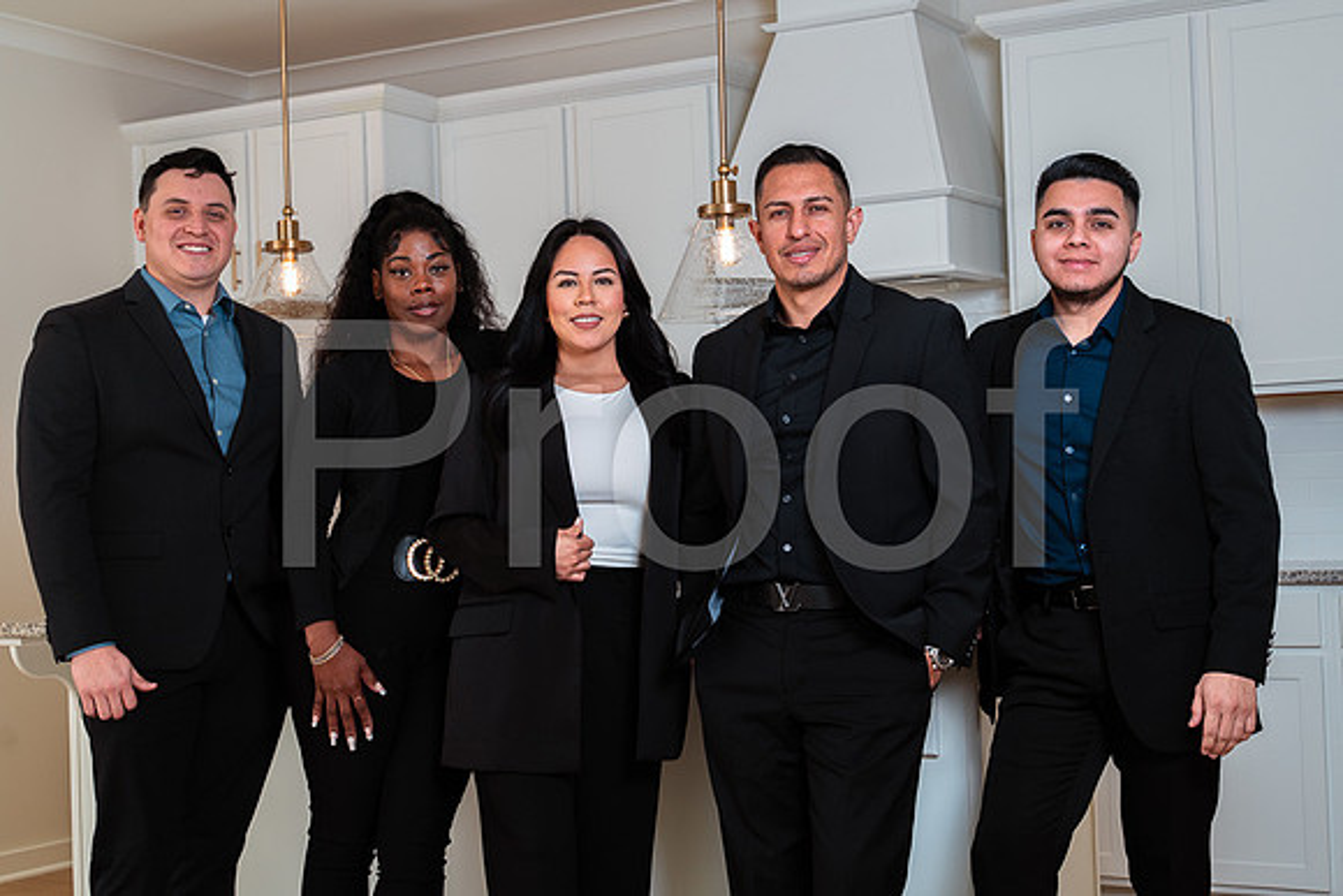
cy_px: 448
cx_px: 672
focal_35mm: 55
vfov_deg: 24.6
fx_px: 2052
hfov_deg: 36.2
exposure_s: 1/160
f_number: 5.6
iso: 200
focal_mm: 55
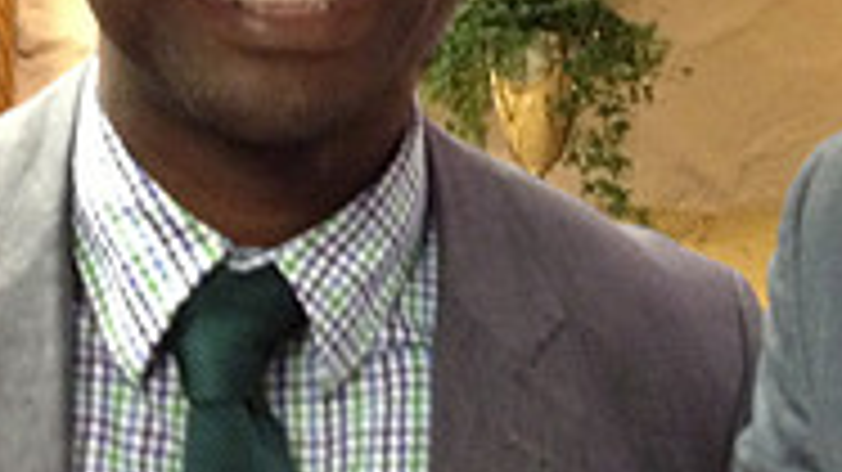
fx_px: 2633
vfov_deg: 10.2
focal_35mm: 118
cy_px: 52
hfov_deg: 17.8
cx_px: 788
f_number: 2.4
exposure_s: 1/20
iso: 320
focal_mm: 4.28
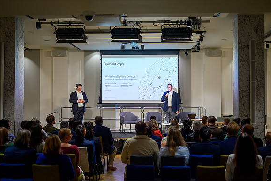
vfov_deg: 26.5
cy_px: 91
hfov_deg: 38.9
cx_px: 135
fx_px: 384
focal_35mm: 51
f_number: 1.8
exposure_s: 1/200
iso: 100
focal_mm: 50
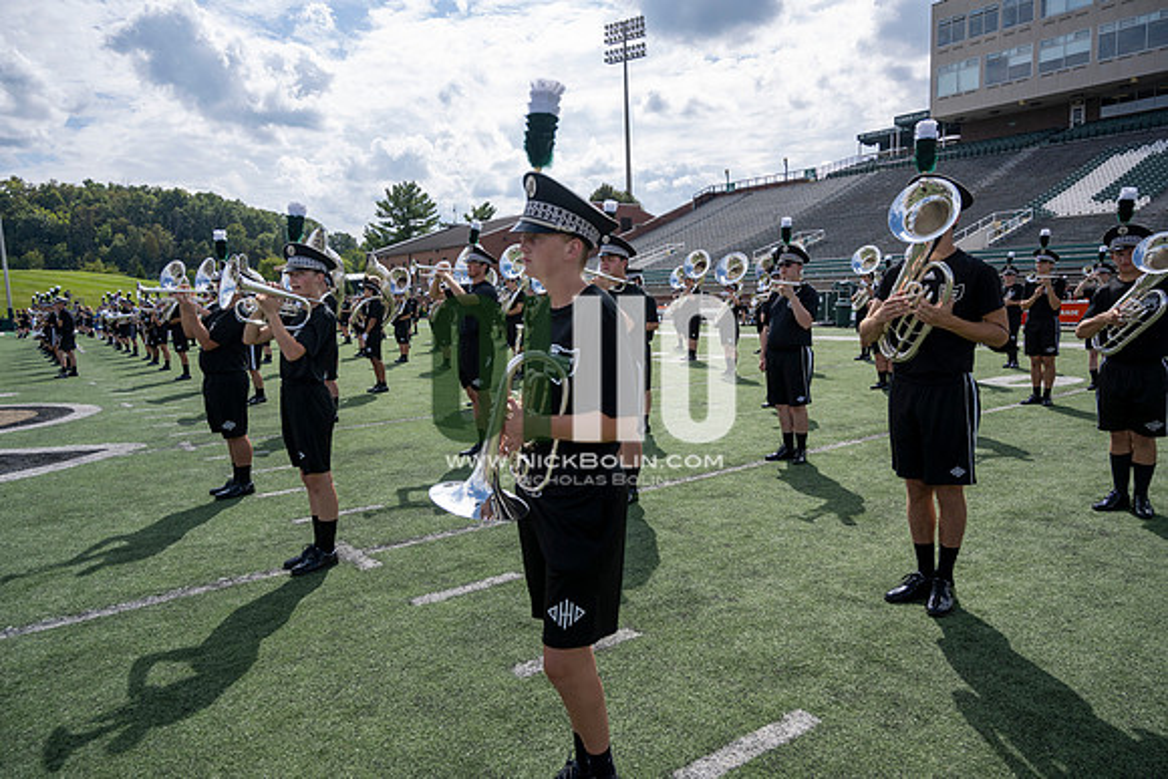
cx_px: 584
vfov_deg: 53.2
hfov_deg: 73.7
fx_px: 779
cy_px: 390
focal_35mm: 24
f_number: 5
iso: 200
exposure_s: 1/1600
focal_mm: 24
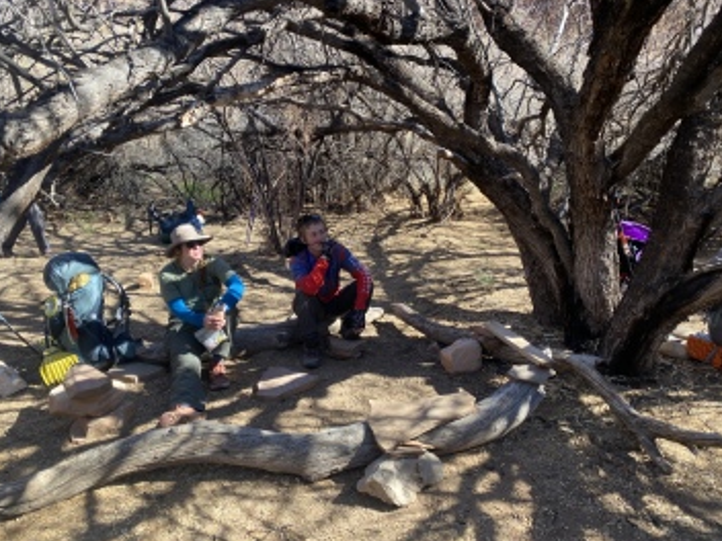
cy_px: 275
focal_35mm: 27
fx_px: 563
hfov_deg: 65.3
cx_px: 355
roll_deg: +0.8
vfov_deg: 51.4
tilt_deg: -15.1
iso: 32
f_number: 1.8
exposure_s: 1/334
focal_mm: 4.25
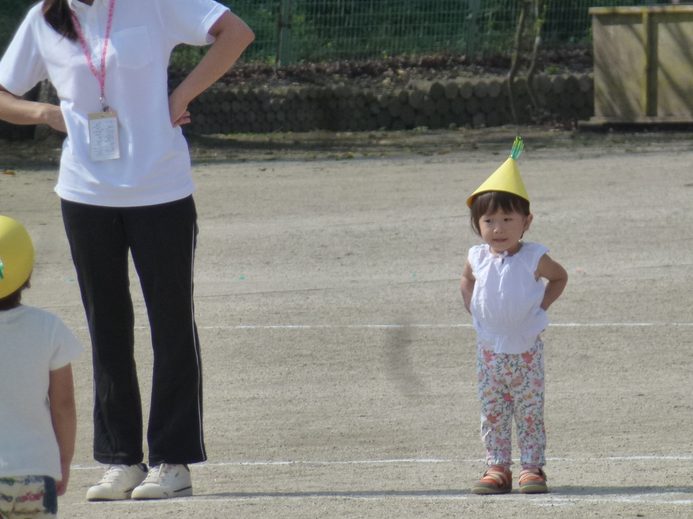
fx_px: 11489
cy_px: 287
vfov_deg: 2.6
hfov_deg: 3.5
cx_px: 485
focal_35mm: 574
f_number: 5.9
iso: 160
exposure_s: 1/800
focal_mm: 68.8
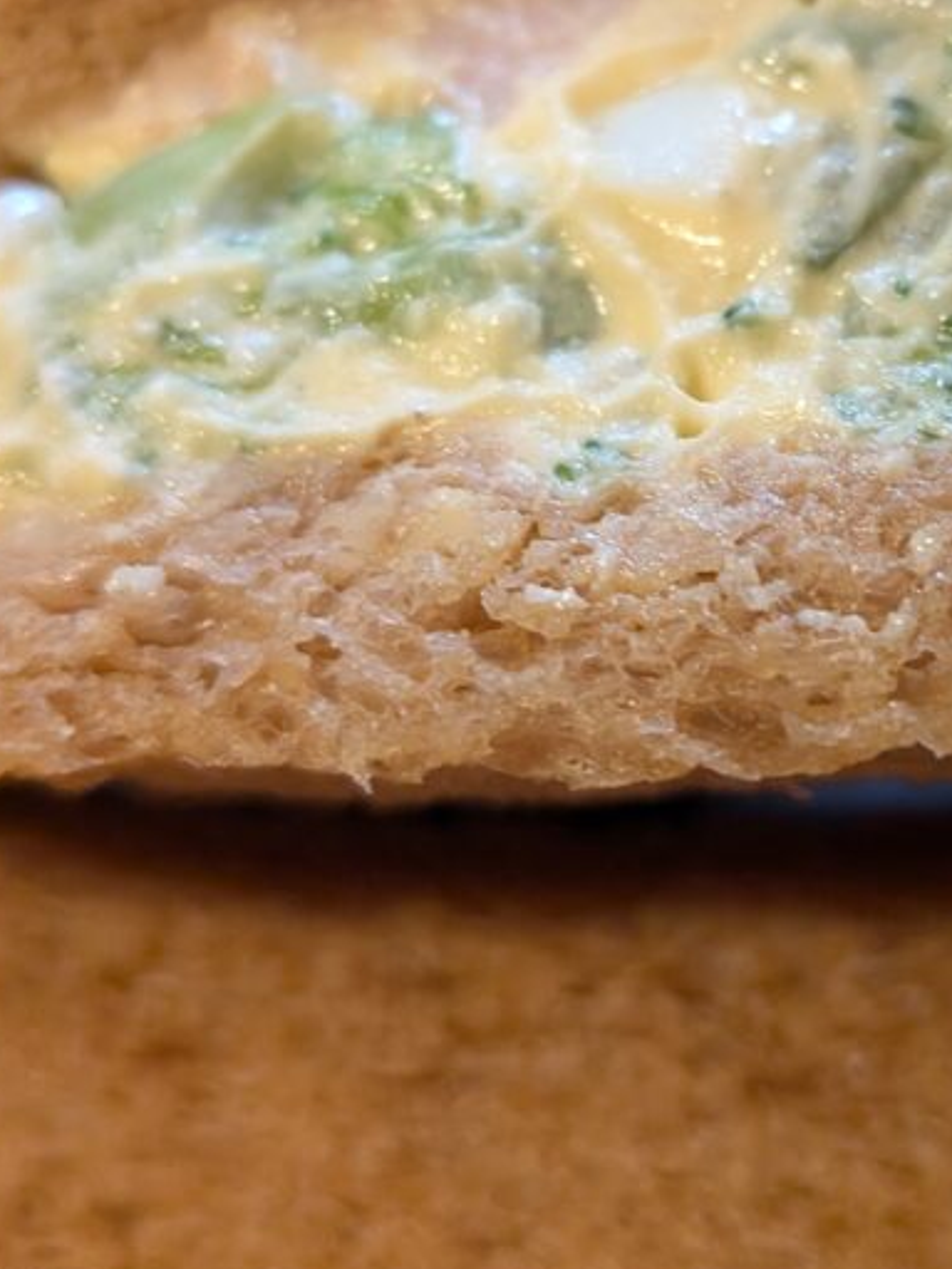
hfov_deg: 29.8
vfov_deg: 39.2
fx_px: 1760
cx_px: 719
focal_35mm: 48
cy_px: 434
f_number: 1.7
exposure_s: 1/120
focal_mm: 4.53
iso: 1395
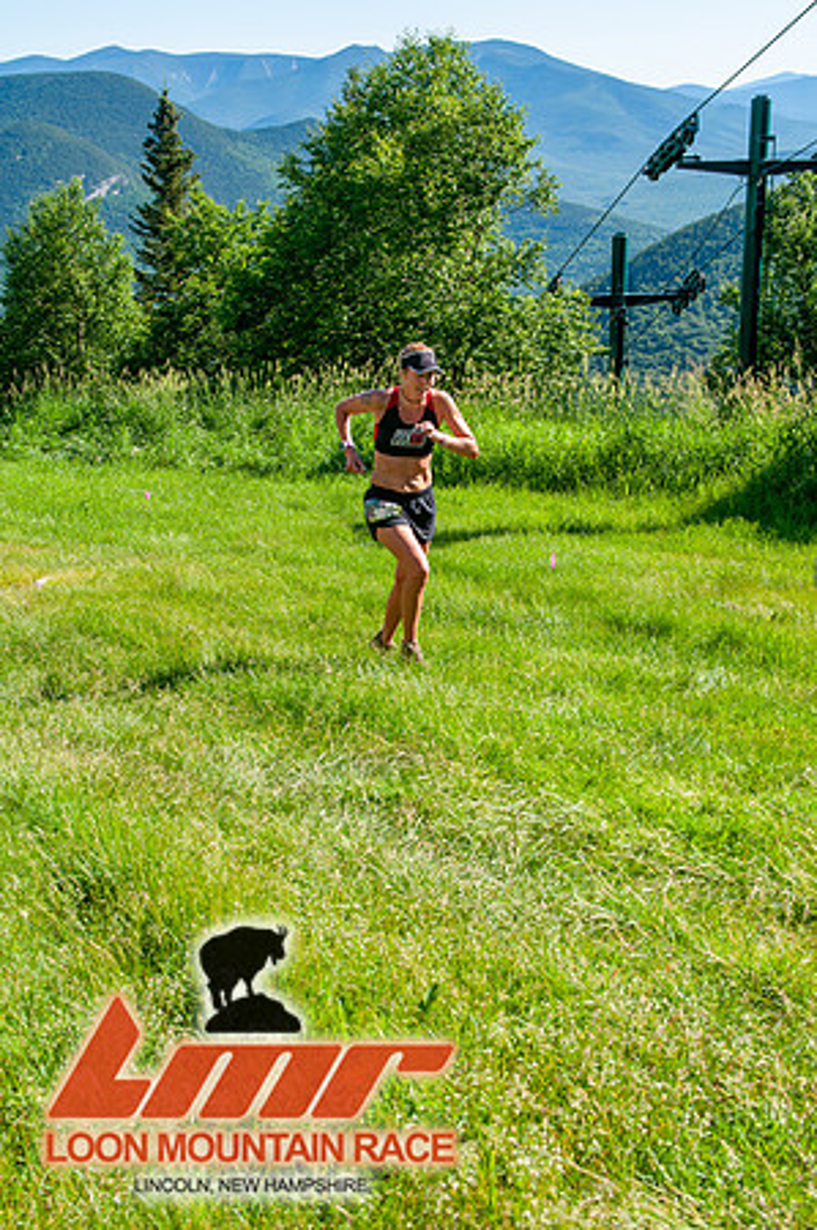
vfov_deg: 38.9
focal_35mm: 51
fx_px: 1740
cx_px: 408
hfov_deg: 26.4
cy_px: 615
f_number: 8
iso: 200
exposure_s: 1/400
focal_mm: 34
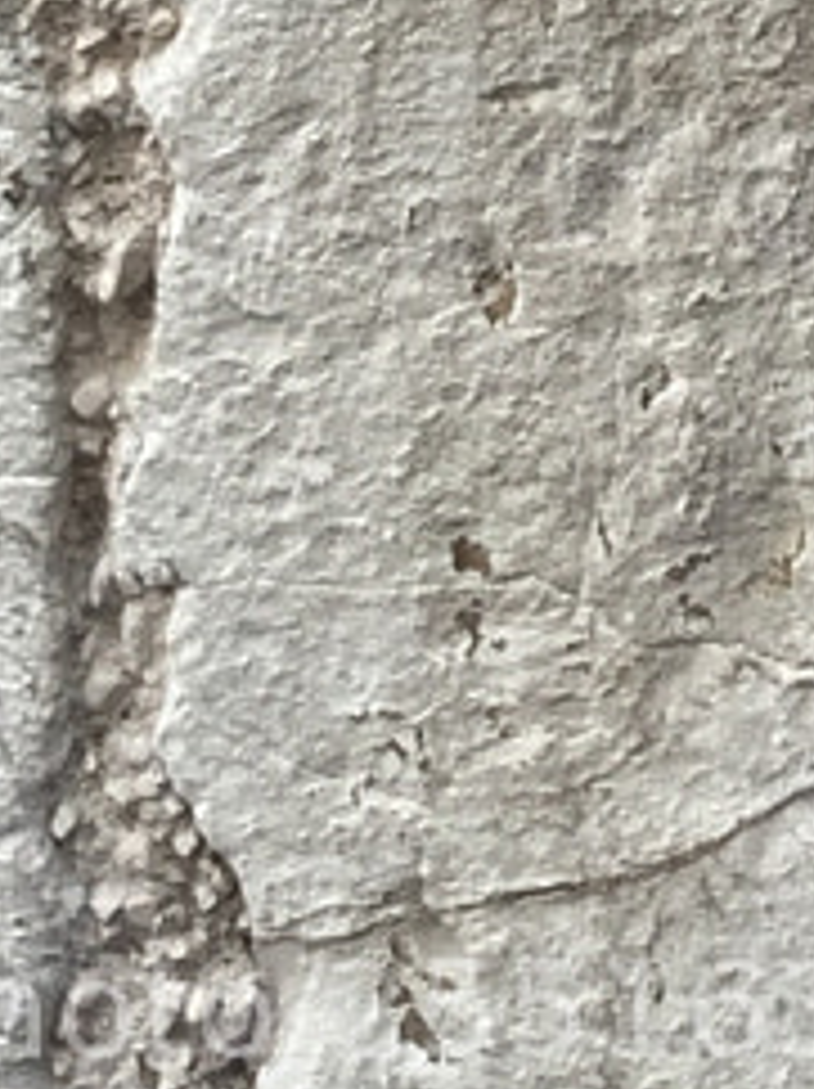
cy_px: -2236
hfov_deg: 7.5
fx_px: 6031
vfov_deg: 8.5
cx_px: 1471
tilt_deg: -13.4
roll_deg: -0.9
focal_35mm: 192
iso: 32
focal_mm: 4.15
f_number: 2.2
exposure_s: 1/121
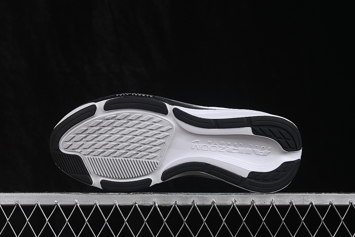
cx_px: 178
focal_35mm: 75
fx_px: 740
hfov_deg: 27.0
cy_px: 118
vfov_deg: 18.2
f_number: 8
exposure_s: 1/80
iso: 160
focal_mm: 50
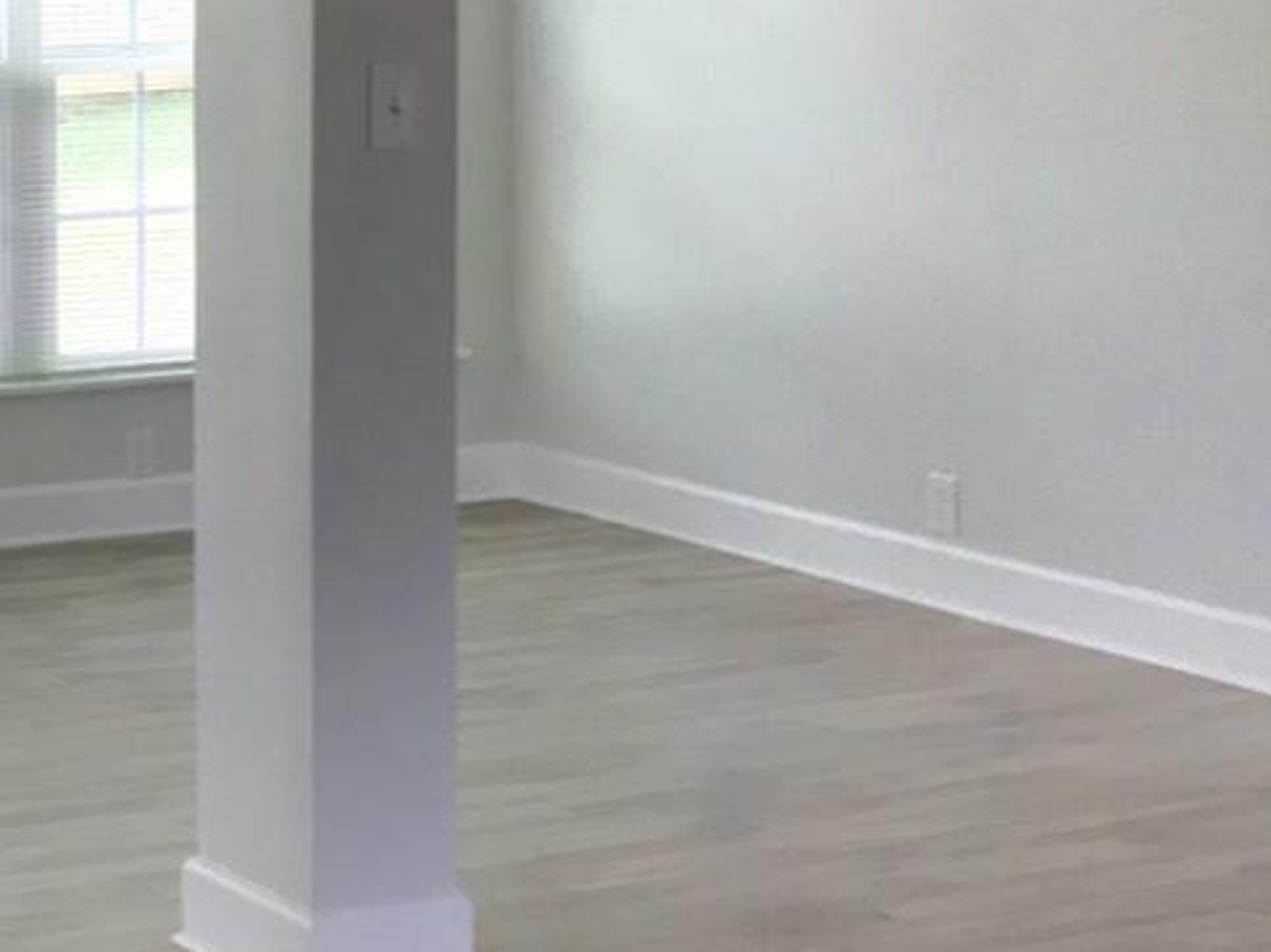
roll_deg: +1.7
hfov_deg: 20.0
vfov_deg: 16.5
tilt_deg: -7.1
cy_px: 292
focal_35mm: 89
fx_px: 3267
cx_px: -421
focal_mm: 3.99
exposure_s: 1/30
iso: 32
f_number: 1.8
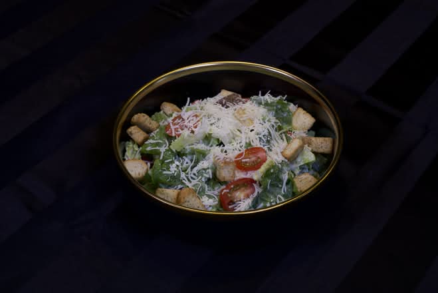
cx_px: 219
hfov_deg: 39.6
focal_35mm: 50
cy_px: 146
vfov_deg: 27.0
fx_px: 609
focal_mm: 50
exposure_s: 1/3
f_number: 11
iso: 125
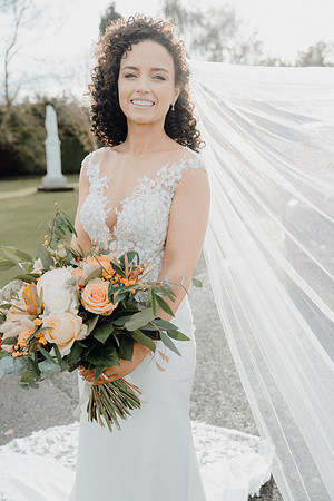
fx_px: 459
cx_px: 167
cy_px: 250
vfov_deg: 57.2
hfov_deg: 40.0
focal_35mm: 33
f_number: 3.5
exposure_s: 1/500
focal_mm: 33
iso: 125
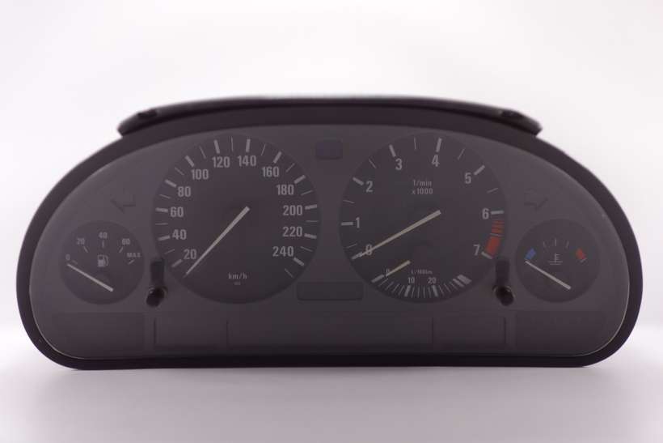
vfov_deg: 23.0
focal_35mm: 59
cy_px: 222
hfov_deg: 33.9
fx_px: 1087
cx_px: 332
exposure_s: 1/60
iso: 320
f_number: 3.5
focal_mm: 21.77
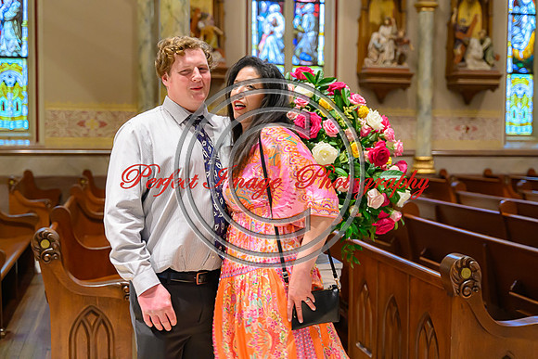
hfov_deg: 42.7
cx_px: 269
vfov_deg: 29.3
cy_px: 180
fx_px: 688
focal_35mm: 46
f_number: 2.8
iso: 4500
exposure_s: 1/100
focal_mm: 46
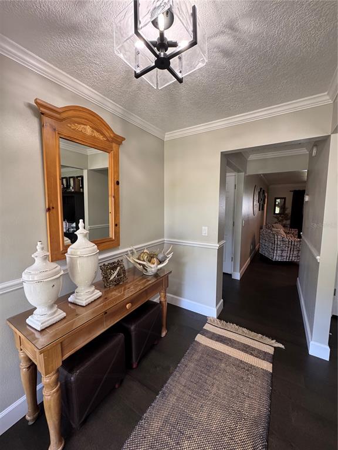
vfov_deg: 102.1
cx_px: 169
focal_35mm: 14
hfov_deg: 85.7
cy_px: 225
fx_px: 182
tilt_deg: -6.8
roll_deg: +0.0
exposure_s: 1/120
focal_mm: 2.22
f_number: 2.2
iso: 320
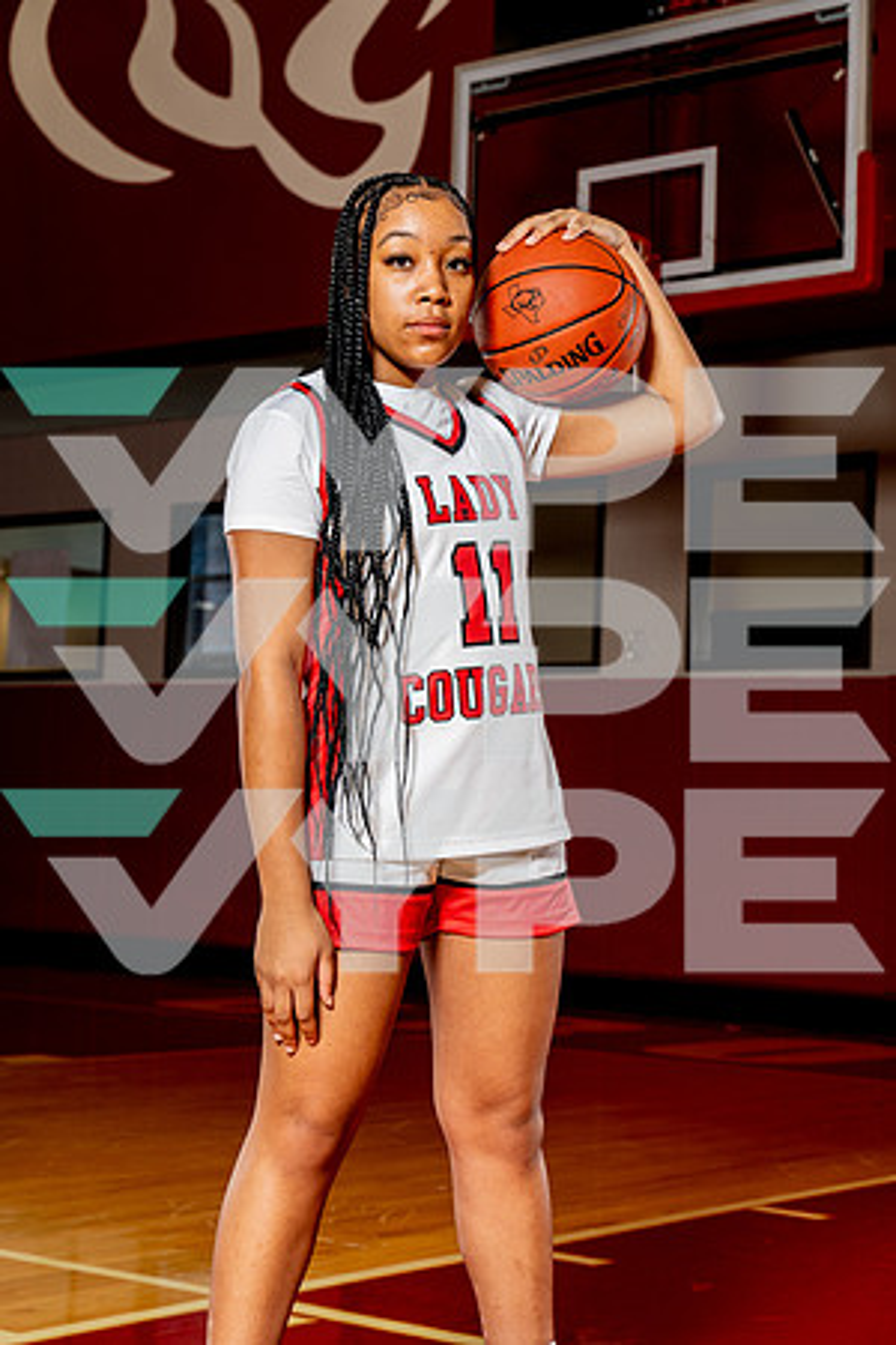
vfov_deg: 31.4
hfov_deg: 21.2
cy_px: 672
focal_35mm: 64
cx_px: 448
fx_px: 2389
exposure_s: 1/250
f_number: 5.6
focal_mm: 64
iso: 400
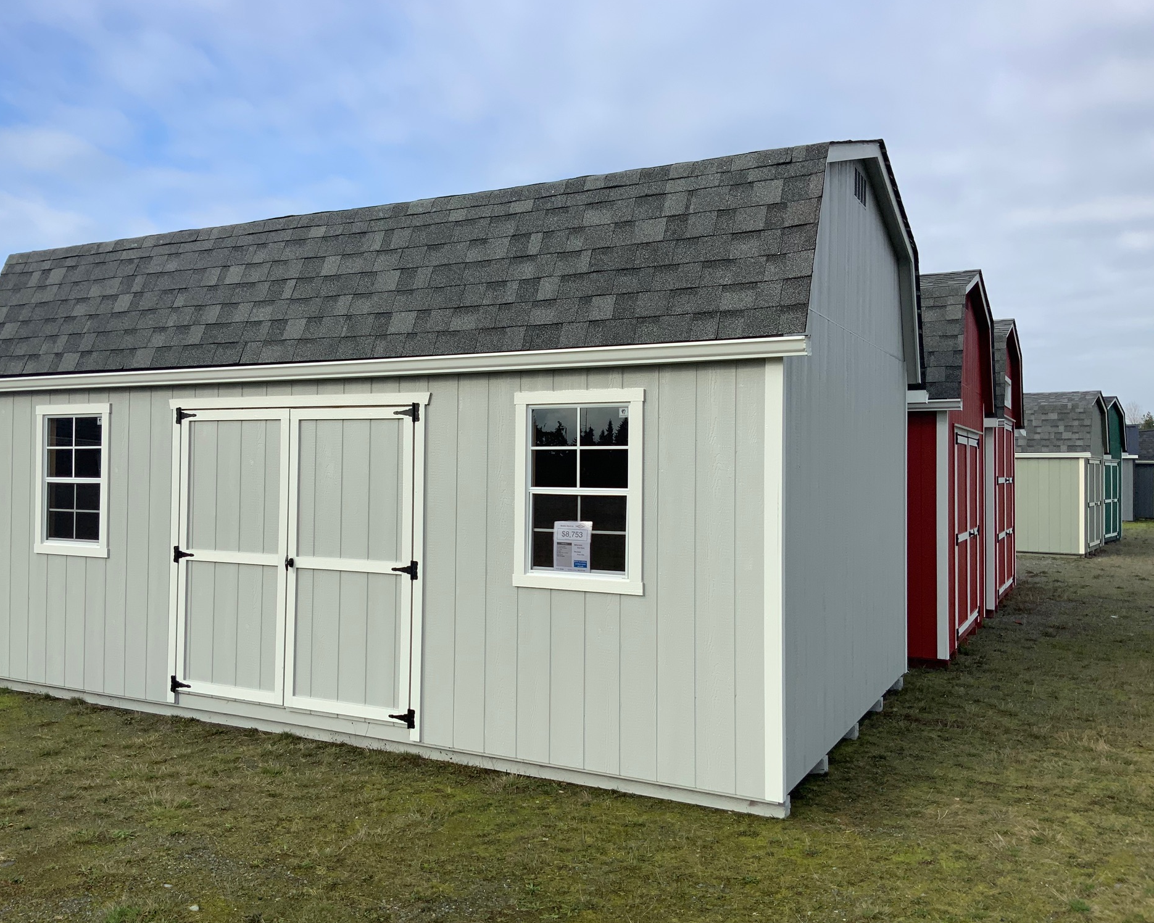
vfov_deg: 47.1
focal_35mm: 31
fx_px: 1059
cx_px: 529
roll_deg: +1.5
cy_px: 457
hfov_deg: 57.1
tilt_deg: +4.3
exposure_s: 1/1250
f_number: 1.8
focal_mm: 3
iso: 16
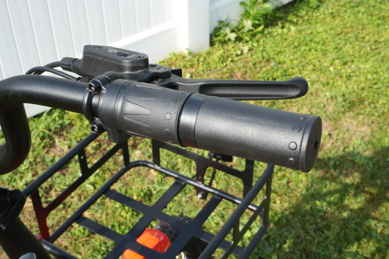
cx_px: 194
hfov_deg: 38.9
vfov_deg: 26.5
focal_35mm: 51
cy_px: 130
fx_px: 551
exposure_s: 1/125
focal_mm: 34
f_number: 16
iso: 1000
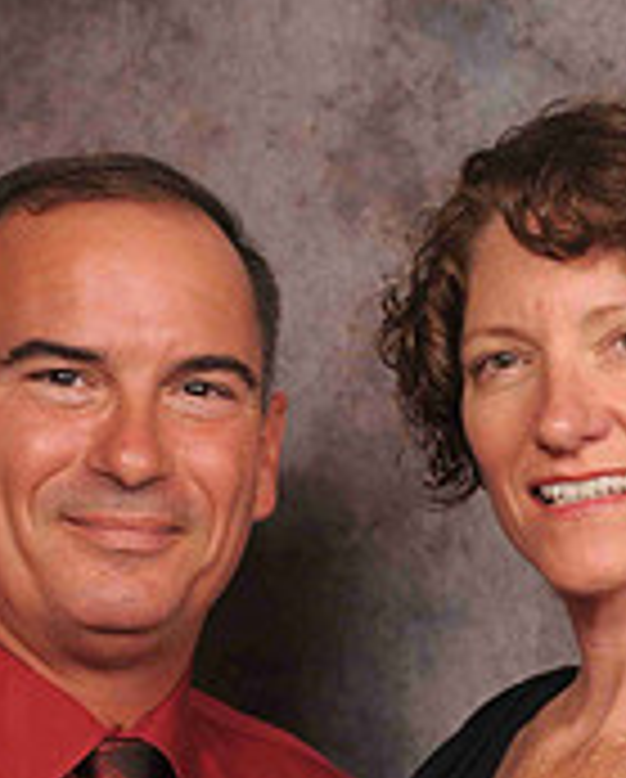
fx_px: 3372
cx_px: 327
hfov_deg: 10.6
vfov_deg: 13.0
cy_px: 818
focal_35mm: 146
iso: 200
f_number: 5.6
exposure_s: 1/125
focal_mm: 40
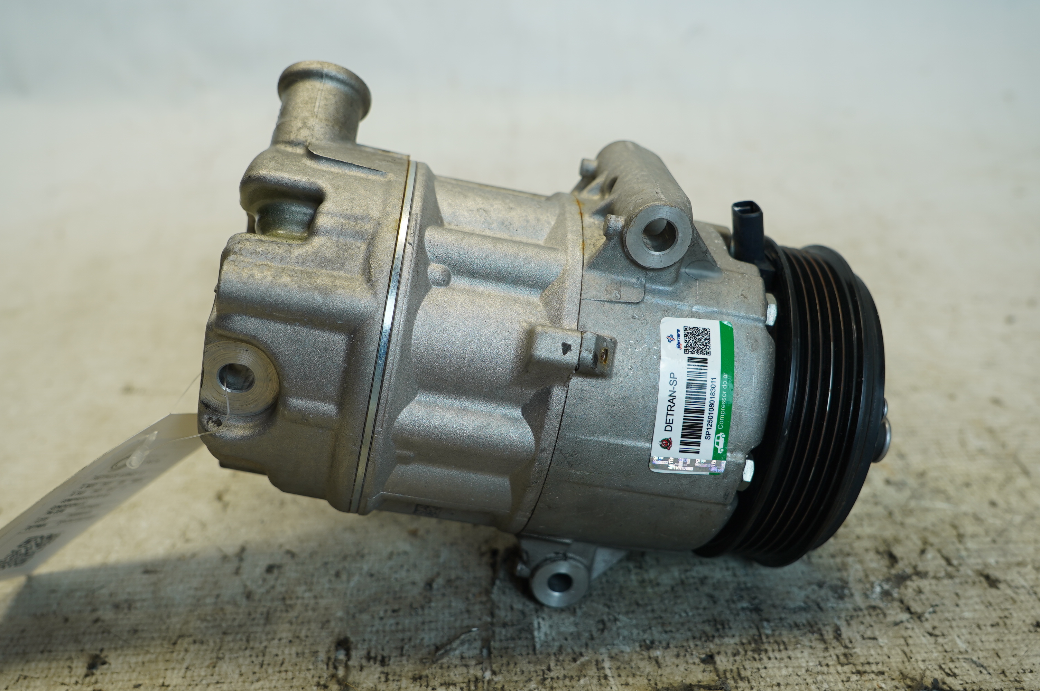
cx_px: 520
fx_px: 1039
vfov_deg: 36.8
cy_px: 346
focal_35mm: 36
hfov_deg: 53.2
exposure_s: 1/60
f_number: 4
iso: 125
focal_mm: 24
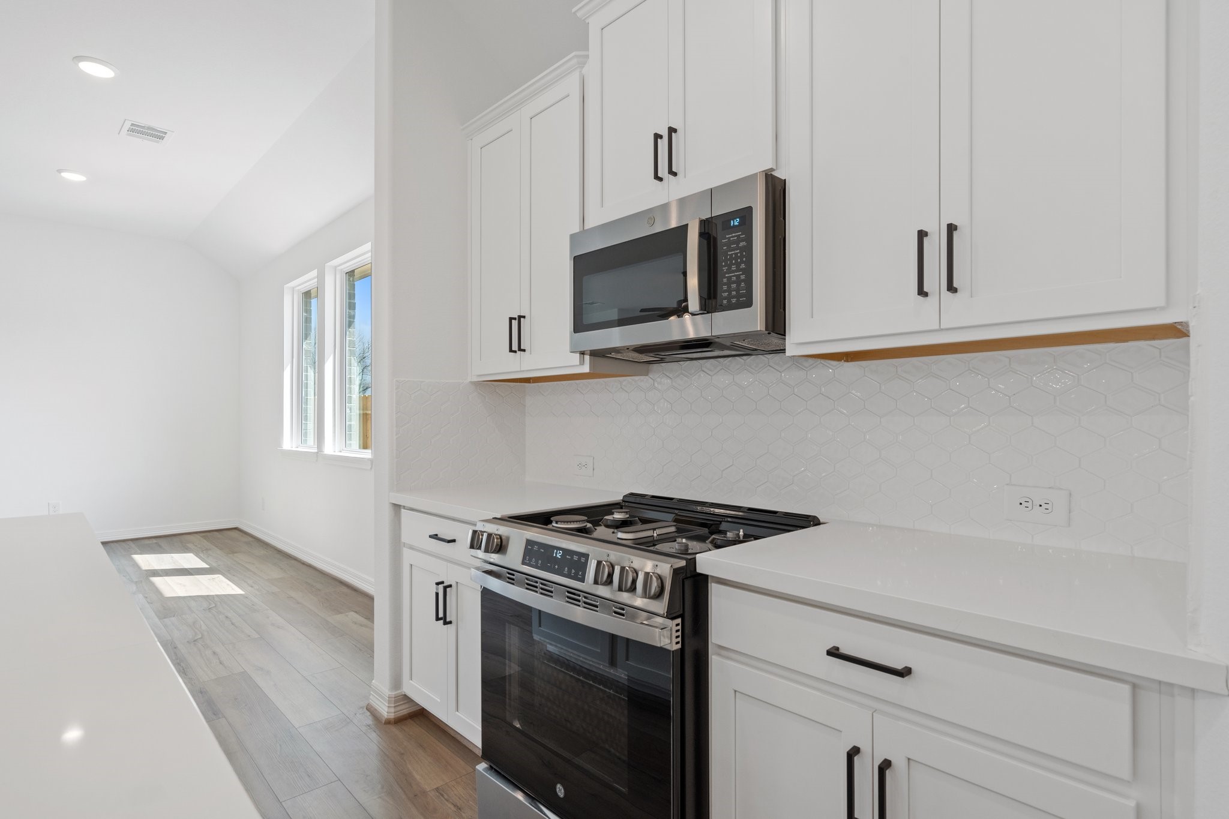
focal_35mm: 18
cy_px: 410
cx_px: 614
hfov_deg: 90.0
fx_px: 614
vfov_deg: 67.4
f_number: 9
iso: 320
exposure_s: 1/5
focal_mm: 18
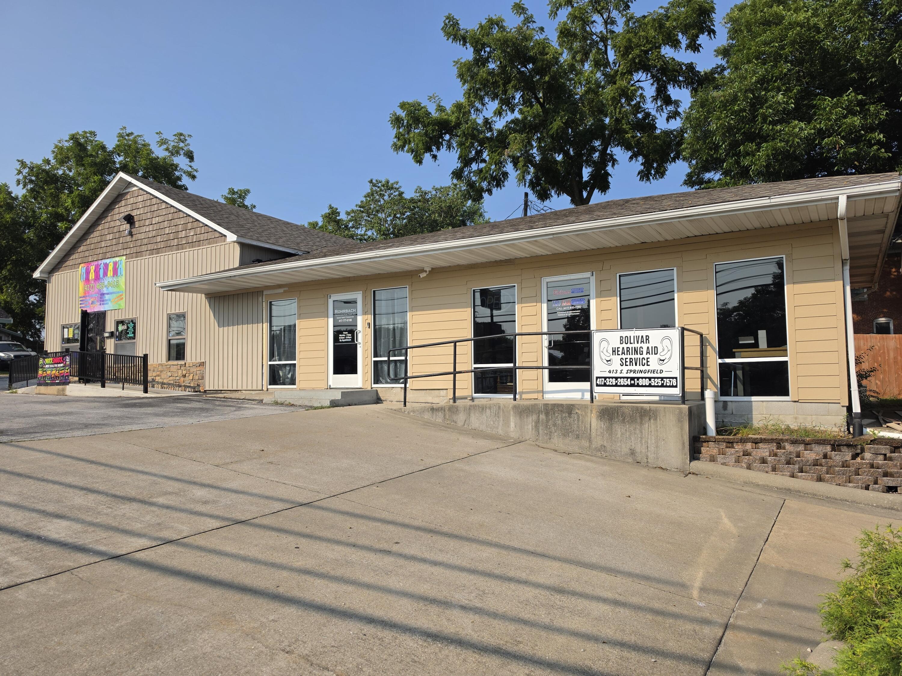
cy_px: 338
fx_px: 599
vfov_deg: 58.9
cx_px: 451
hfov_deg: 73.9
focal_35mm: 23
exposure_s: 1/7058
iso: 64
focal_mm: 6.5
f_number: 1.4
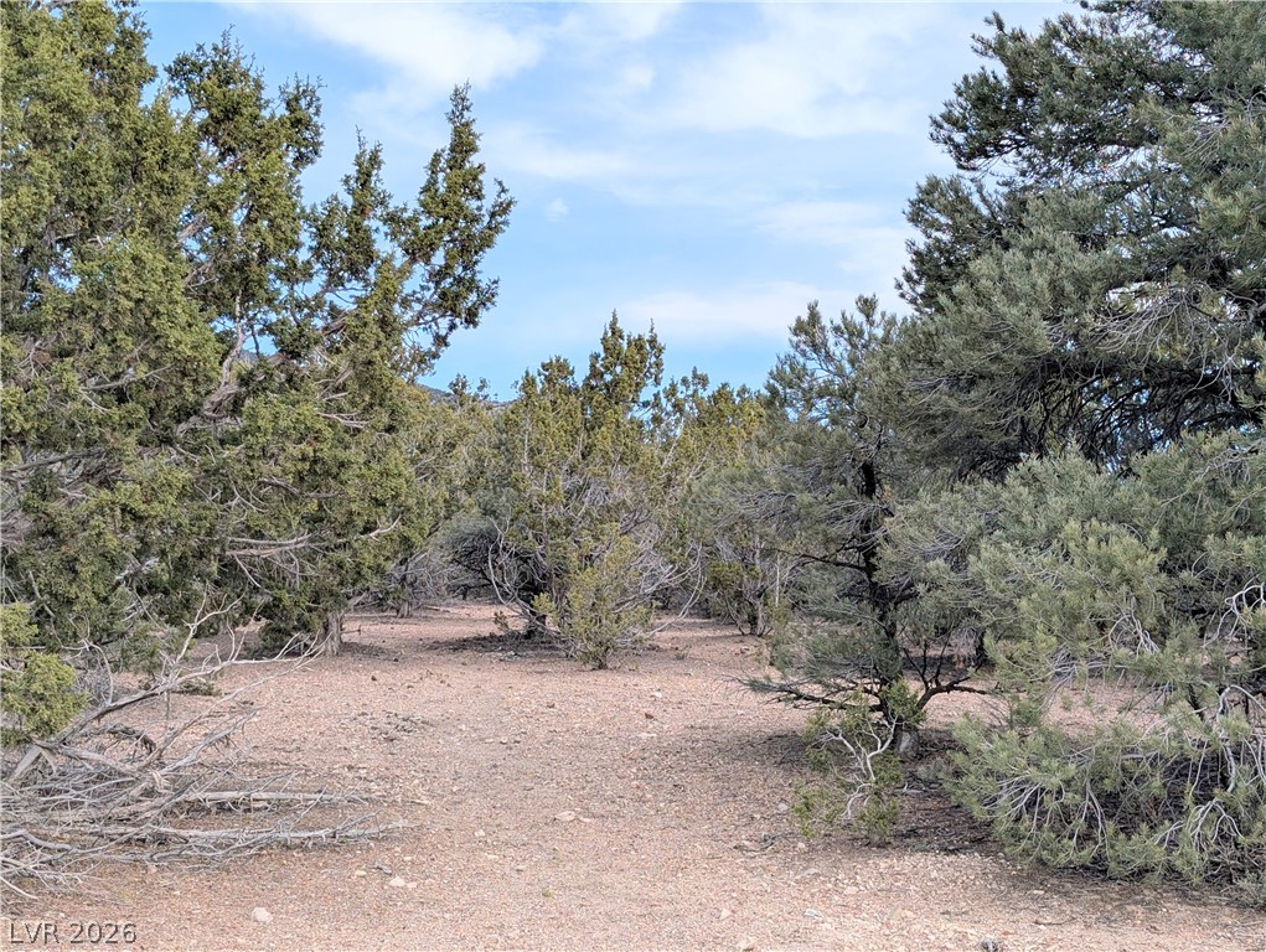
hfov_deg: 38.9
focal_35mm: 49
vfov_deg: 29.7
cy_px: 476
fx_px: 1794
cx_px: 633
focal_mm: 6.9
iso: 21
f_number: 1.68
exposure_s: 1/797
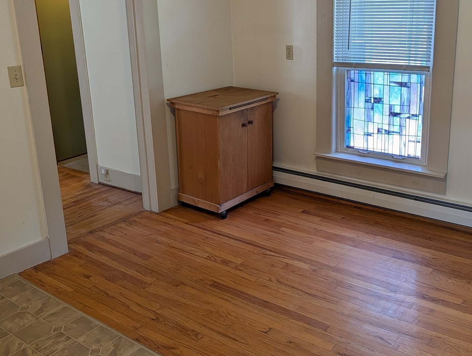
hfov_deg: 50.9
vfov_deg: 39.6
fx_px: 492
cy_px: 144
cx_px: 289
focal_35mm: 36
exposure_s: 1/120
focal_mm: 6.9
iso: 44
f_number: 1.68
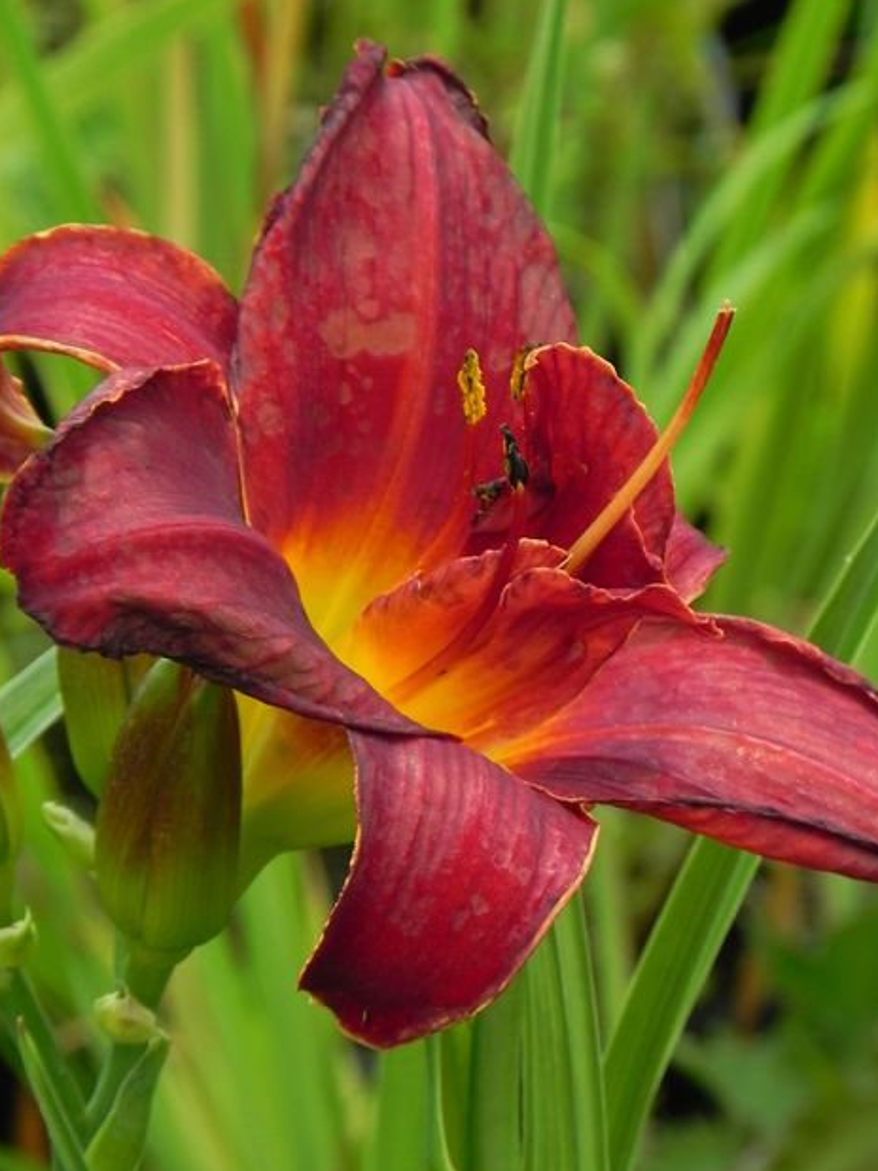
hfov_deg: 2.7
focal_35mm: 549
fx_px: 18573
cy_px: 492
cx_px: 486
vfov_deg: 3.6
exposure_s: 1/320
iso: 160
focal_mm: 75.7
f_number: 5.6
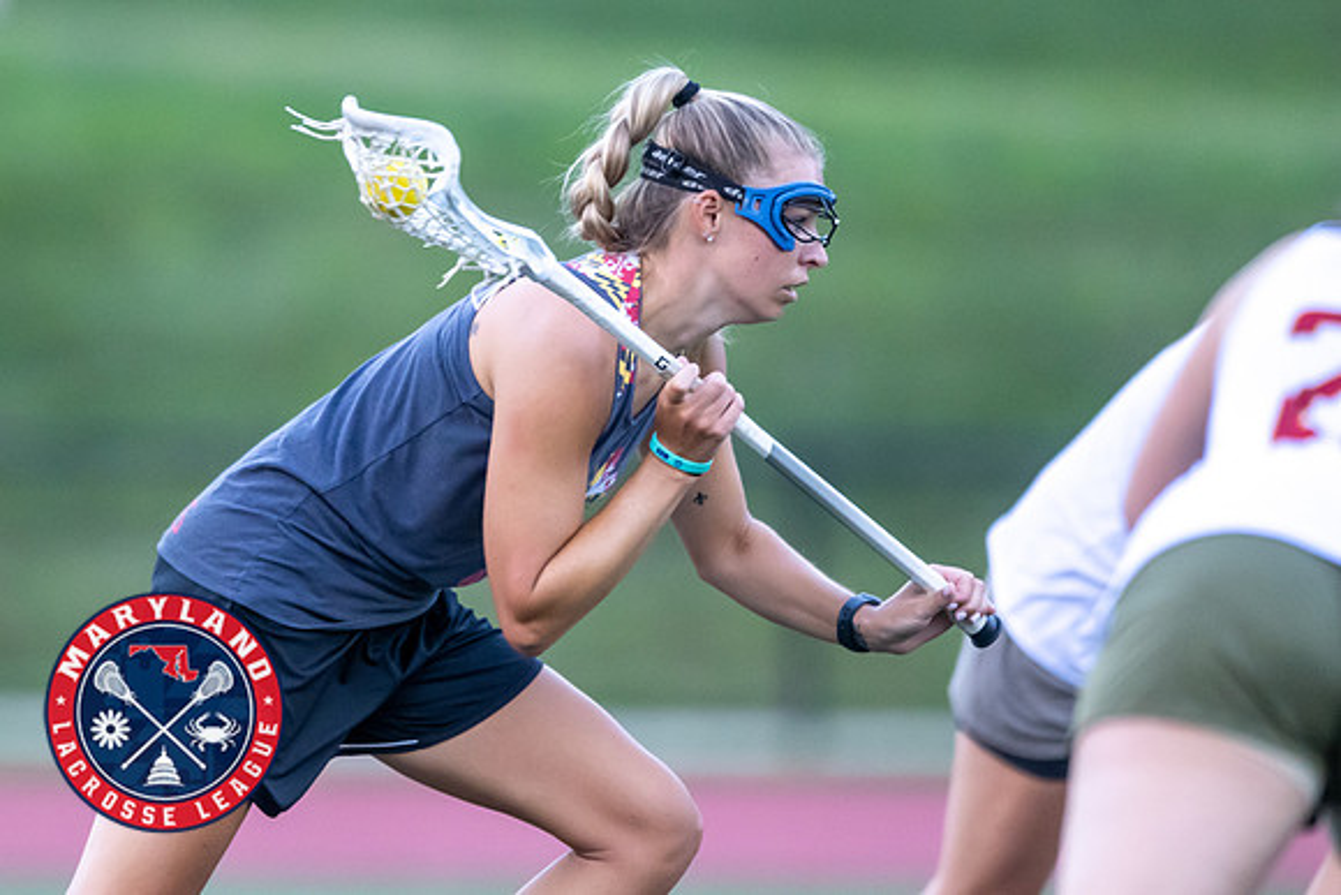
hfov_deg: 2.6
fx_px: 29263
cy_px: 367
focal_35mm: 785
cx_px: 458
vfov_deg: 1.8
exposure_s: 1/1000
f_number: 2.8
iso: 2800
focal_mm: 400
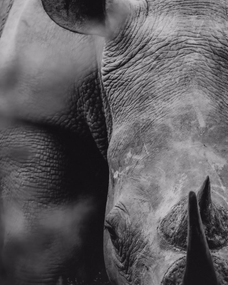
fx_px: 6891
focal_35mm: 817
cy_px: 188
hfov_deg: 1.9
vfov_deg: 2.4
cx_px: 106
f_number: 7.1
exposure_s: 1/500
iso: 2200
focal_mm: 600
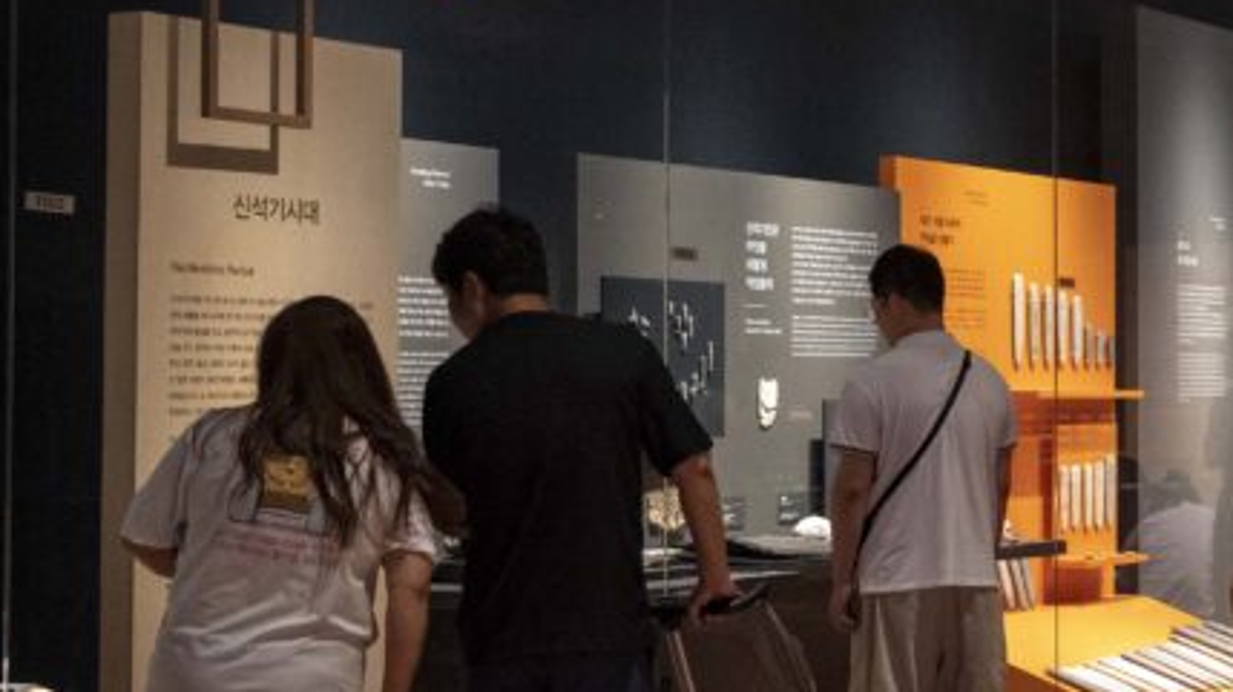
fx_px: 2778
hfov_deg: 23.3
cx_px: 1397
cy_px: 306
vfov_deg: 14.2
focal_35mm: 85
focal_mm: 34
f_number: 4.5
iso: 10000
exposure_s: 1/160
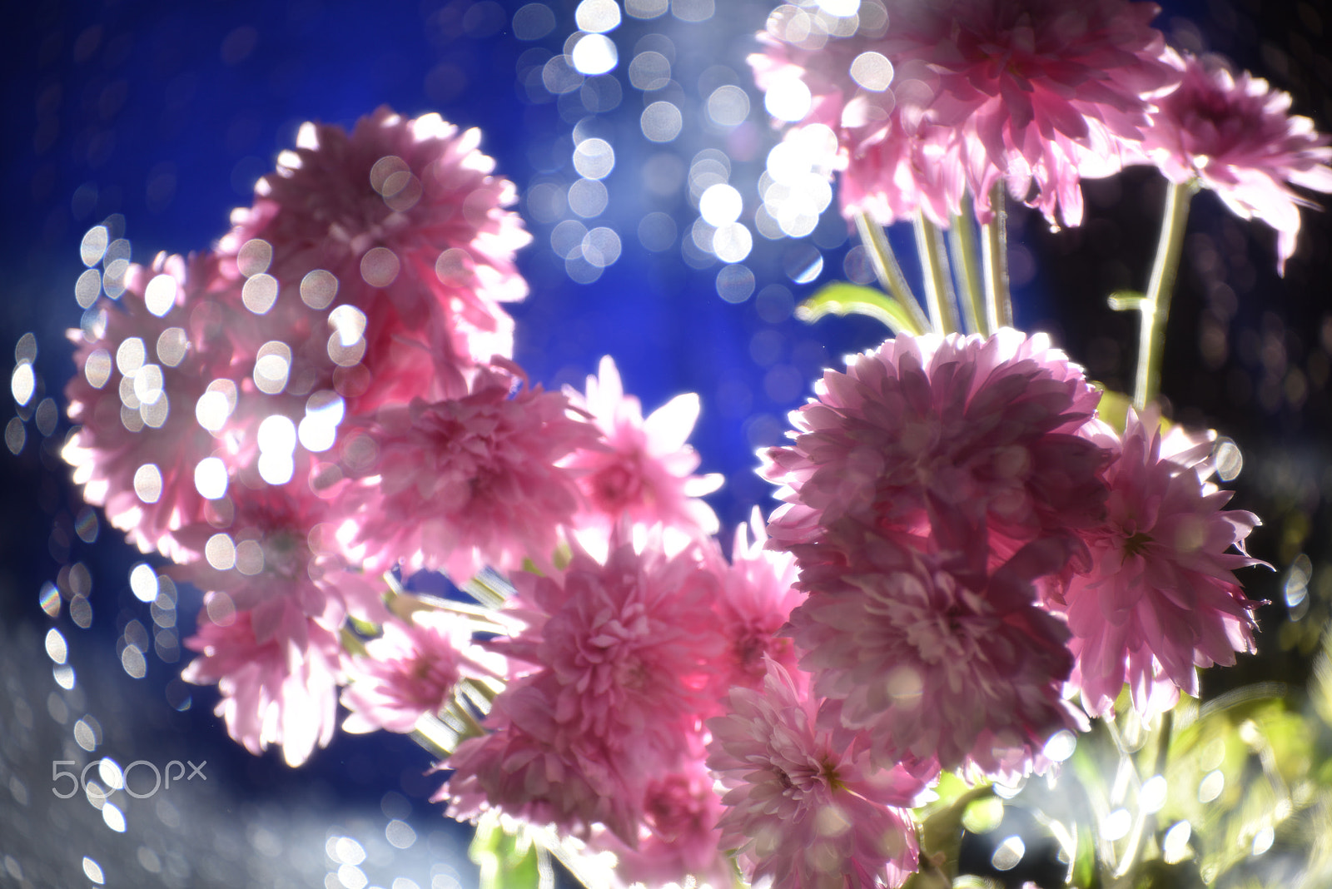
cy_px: 444
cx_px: 666
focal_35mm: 145
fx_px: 5367
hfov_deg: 14.1
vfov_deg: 9.5
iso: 100
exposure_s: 1/160
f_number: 4.8
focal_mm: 145
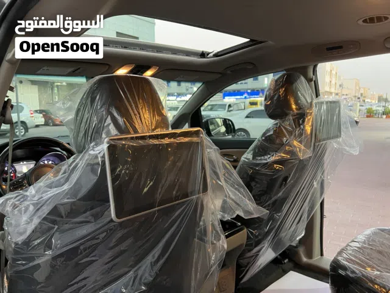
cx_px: 195
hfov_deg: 67.3
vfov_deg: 53.1
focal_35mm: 26
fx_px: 293
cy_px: 146
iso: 400
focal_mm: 5.7
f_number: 1.5
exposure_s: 1/33
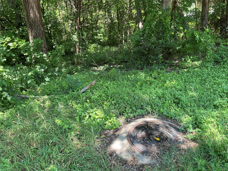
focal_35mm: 29
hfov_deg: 61.7
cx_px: 114
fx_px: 191
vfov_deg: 48.2
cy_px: 86
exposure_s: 1/120
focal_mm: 3
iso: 25
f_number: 1.8
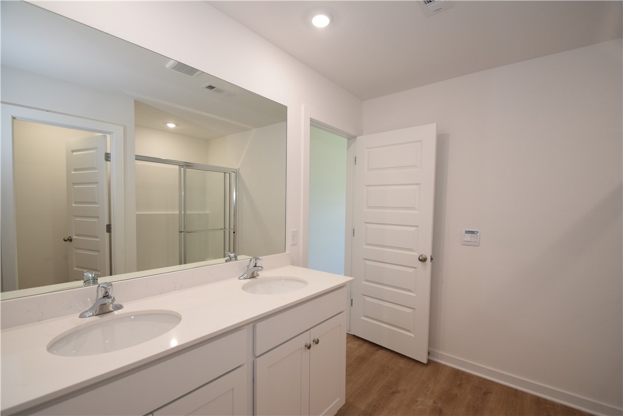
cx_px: 312
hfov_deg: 100.4
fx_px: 260
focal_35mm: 15
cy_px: 208
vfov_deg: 77.3
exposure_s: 1/100
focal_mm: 10
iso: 800
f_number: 5
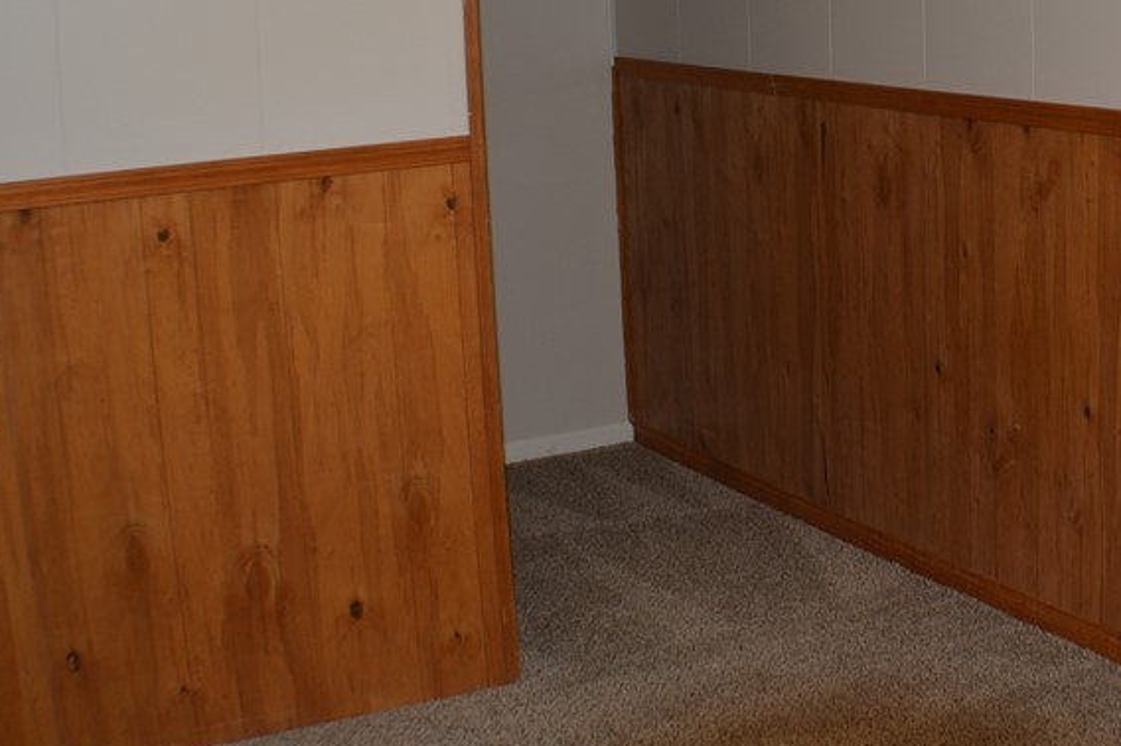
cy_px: 177
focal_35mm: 86
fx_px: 2676
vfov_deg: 15.8
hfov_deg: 23.4
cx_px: 852
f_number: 4.5
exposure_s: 1/60
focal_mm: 30
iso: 450
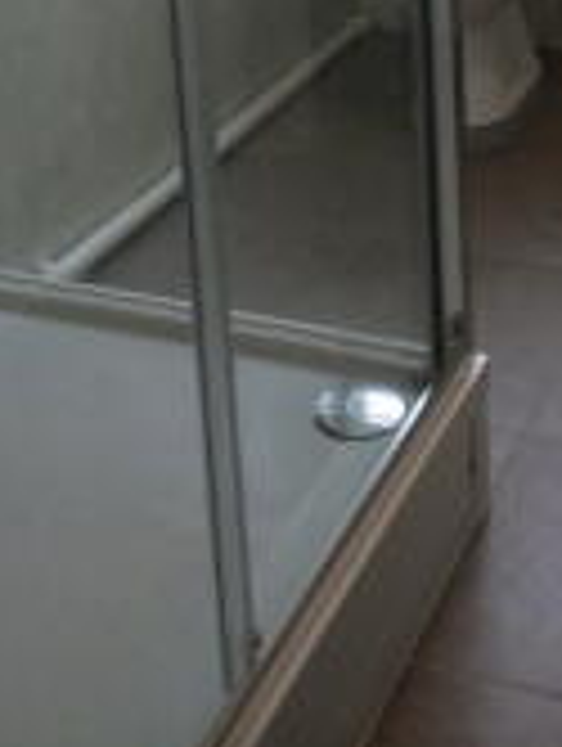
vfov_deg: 22.2
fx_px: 1706
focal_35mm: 79
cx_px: 508
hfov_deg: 18.4
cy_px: -218
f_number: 2.2
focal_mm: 4.12
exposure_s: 1/30
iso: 100
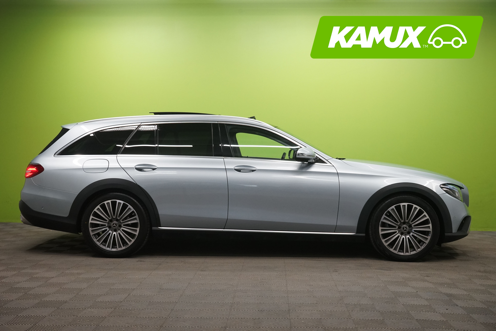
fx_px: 565
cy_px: 166
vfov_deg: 32.6
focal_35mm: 41
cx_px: 248
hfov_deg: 47.4
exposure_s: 1/25
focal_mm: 41
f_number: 9
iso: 2000
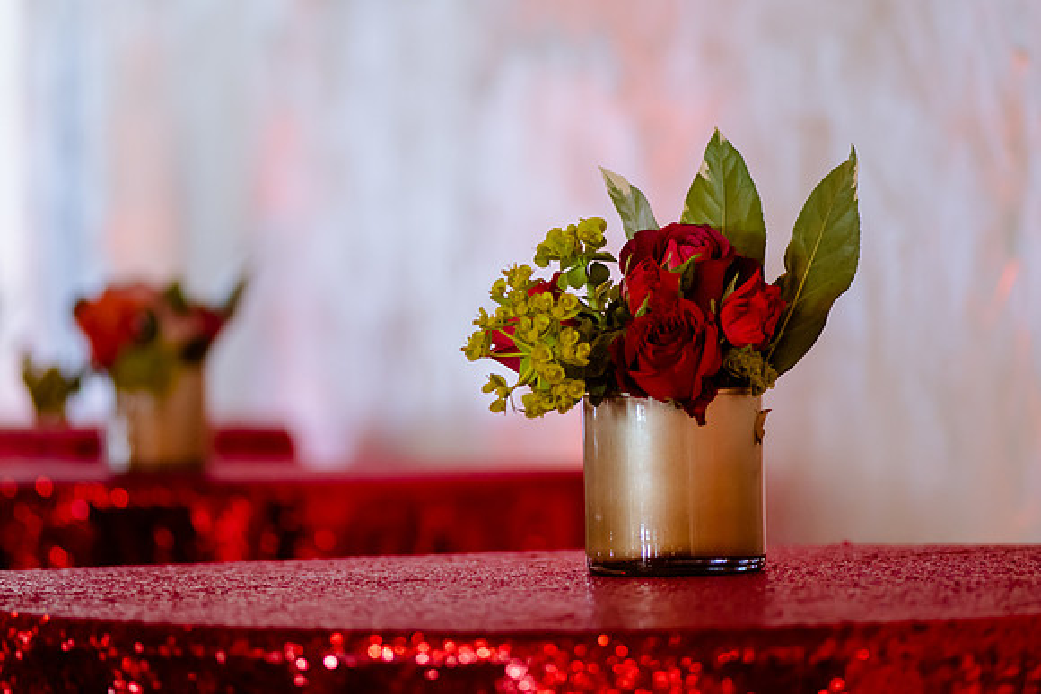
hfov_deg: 12.3
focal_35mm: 167
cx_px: 505
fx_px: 4841
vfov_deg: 8.2
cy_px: 335
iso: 1250
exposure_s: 1/125
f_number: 2.8
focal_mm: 105
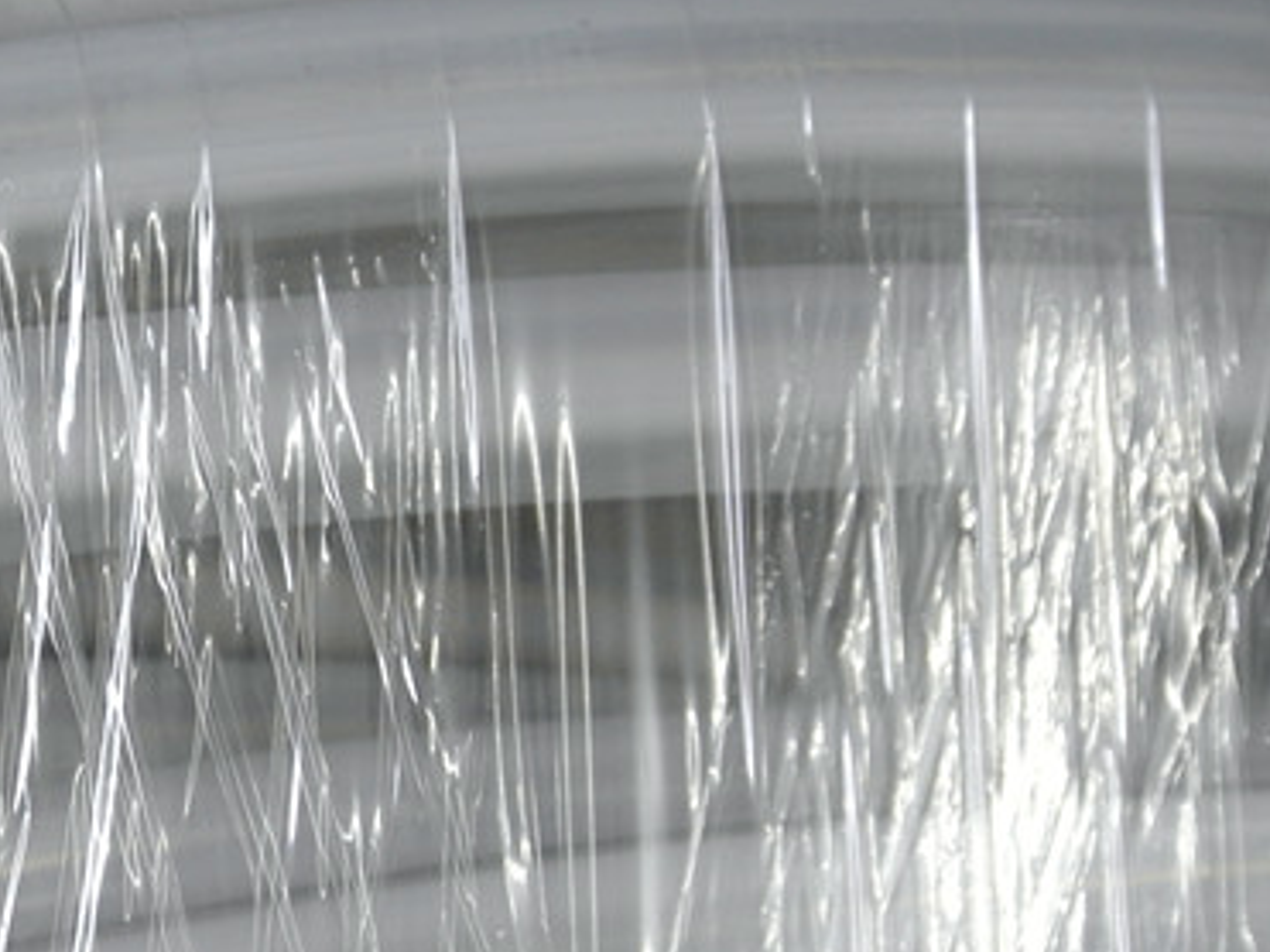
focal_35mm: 108
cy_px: 872
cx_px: -62
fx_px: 3961
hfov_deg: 17.7
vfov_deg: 13.6
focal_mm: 19.6
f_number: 4.8
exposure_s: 1/30
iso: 800
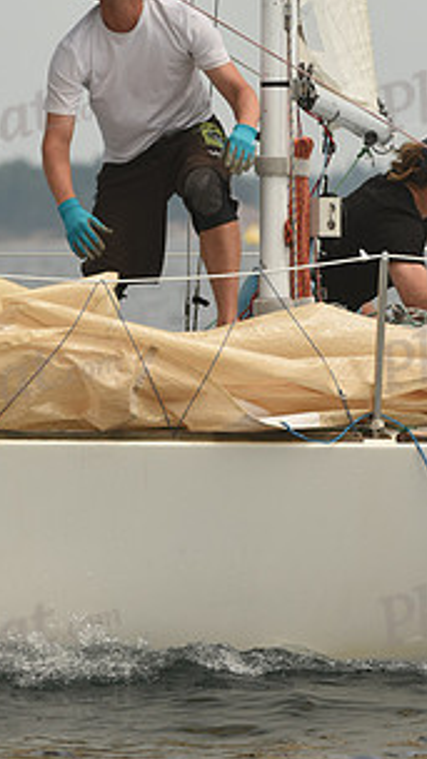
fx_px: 11252
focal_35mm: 559
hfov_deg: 2.2
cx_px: 251
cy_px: 235
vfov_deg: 3.9
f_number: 6.3
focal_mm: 280
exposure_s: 1/1000
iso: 250
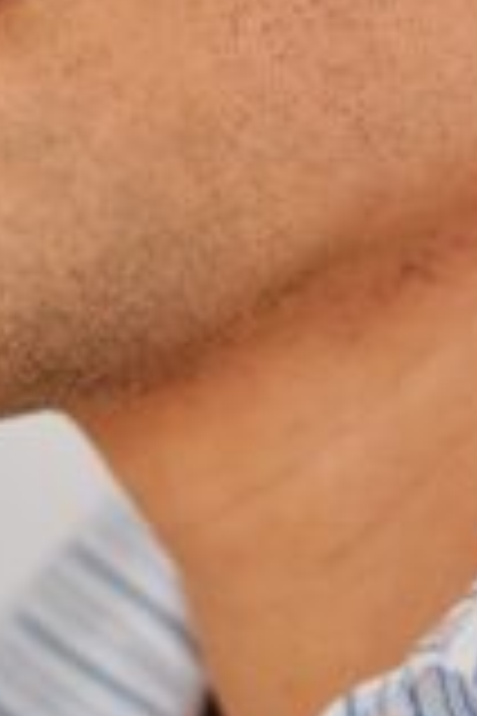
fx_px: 5247
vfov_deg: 7.8
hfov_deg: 5.2
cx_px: 353
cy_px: 378
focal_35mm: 264
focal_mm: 27
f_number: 1.2
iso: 200
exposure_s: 1/200
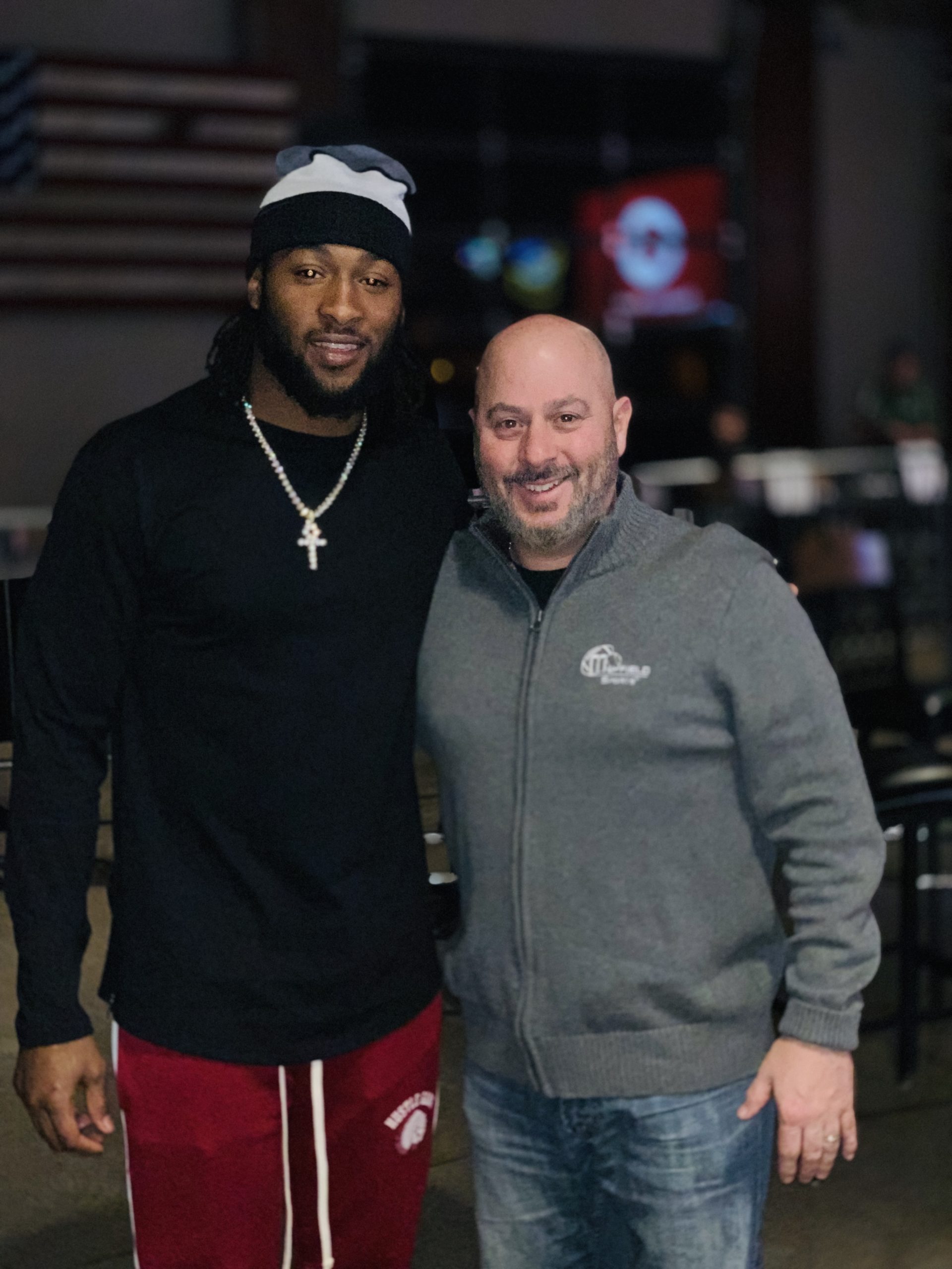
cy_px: 634
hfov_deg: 28.0
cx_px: 476
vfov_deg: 36.8
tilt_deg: -6.7
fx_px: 1907
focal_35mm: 52
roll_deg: +2.6
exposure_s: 1/30
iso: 250
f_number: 2.4
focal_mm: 6
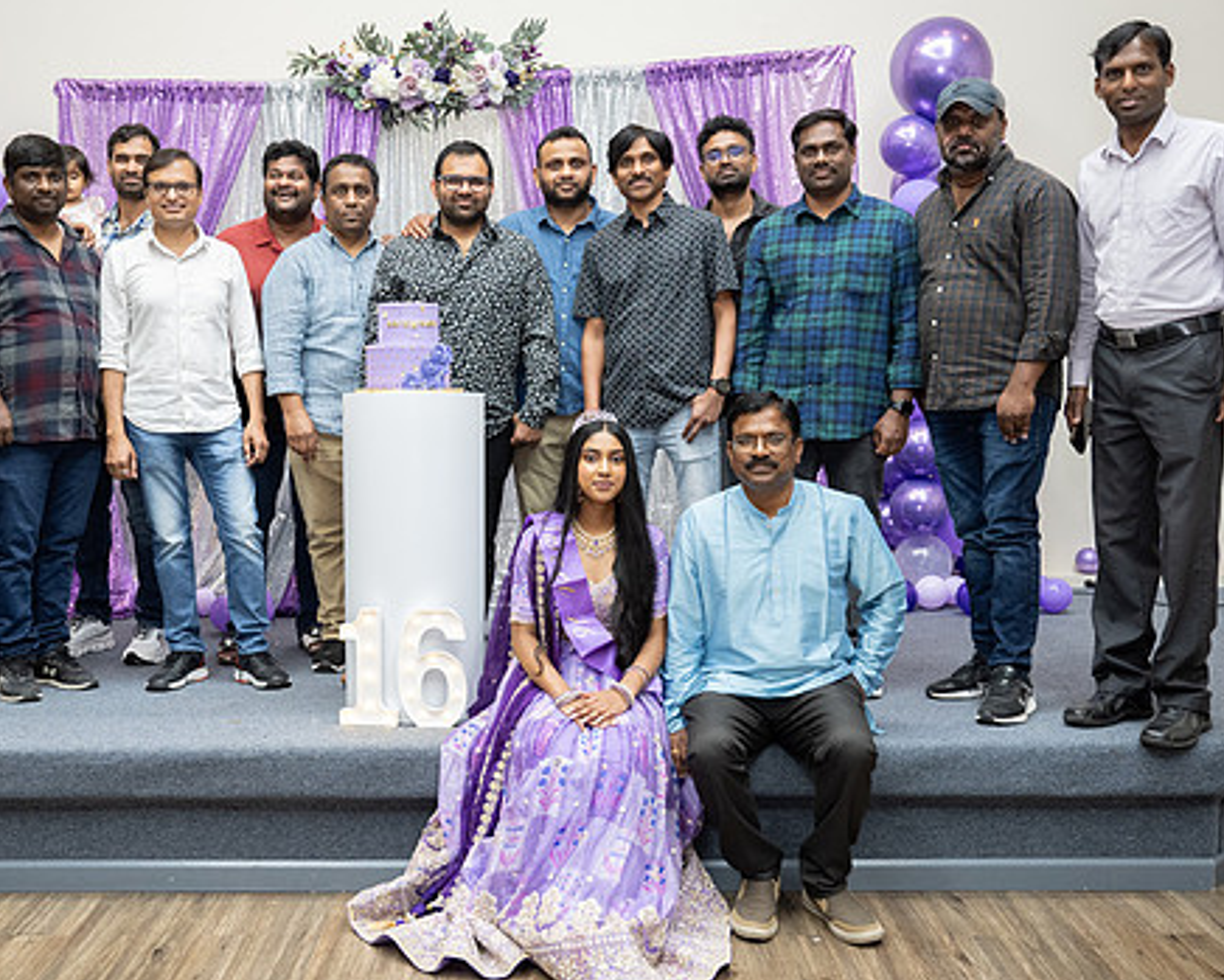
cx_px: 494
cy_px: 512
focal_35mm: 40
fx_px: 1449
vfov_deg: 37.3
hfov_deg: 45.6
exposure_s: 1/160
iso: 1000
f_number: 3.5
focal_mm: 32
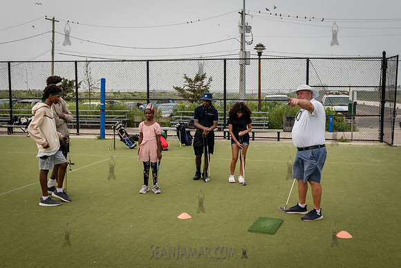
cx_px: 209
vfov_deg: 35.8
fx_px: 415
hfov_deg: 51.6
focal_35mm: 37
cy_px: 129
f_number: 4
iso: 200
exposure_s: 1/1600
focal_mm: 28
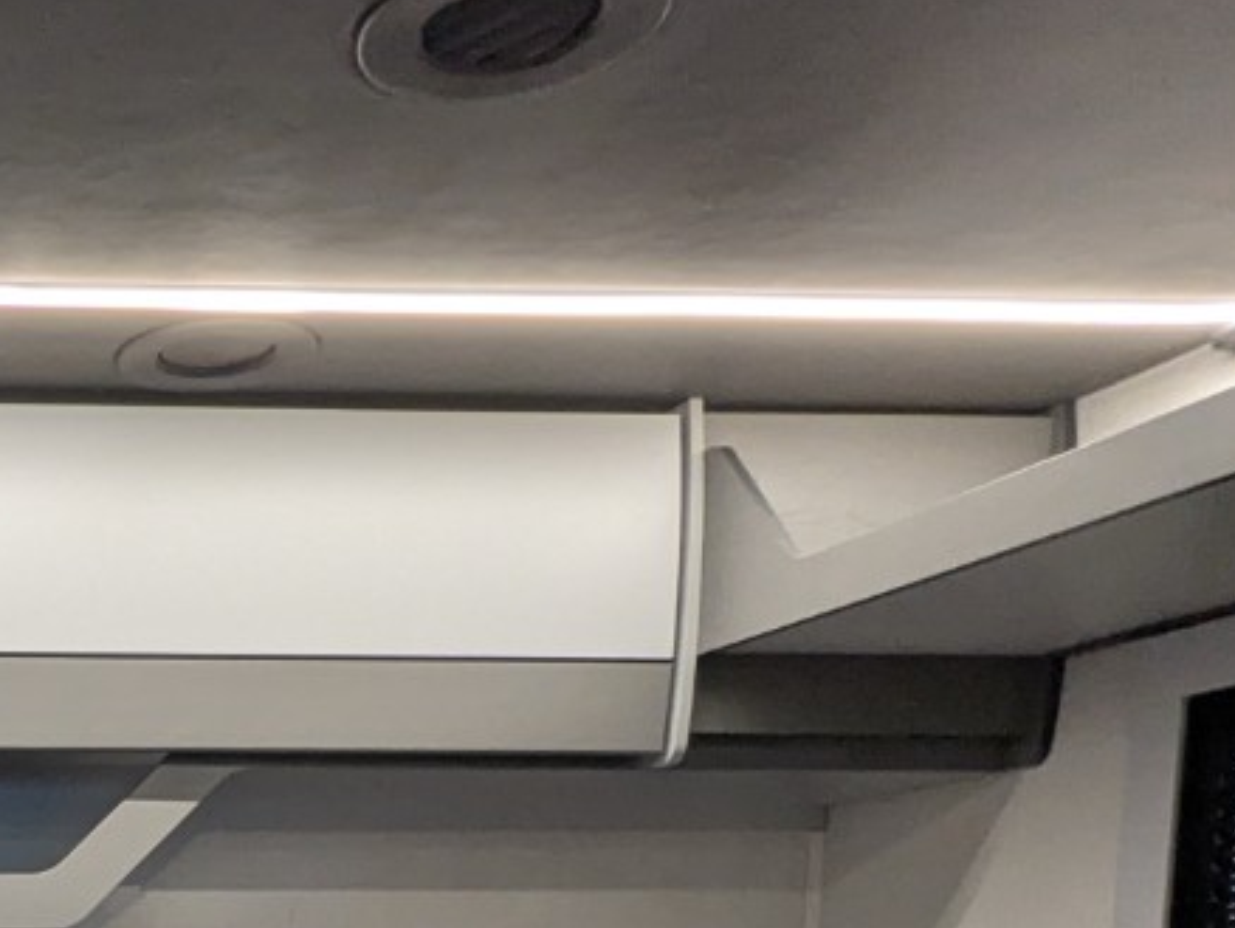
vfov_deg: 24.5
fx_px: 1821
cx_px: -233
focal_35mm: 51
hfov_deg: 31.6
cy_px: 1238
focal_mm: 2.35
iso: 197
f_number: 2.2
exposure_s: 1/79.9
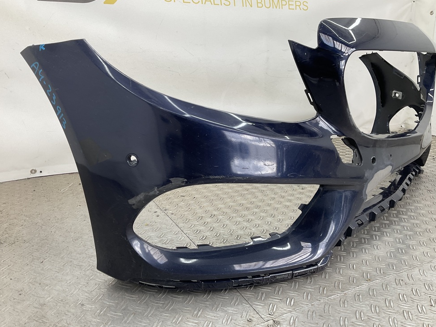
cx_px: 222
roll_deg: -2.9
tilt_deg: -17.4
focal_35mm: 30
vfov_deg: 46.8
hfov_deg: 59.9
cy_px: 165
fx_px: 378
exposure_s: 1/120
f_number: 1.8
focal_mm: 3
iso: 32
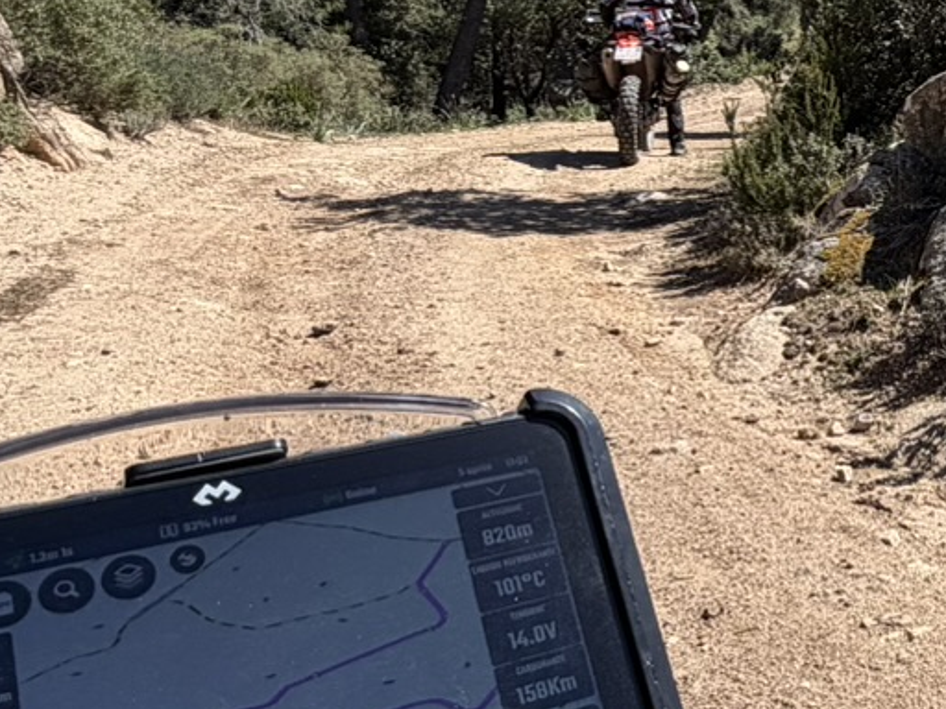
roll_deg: -1.9
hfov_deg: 29.5
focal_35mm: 56
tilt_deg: -3.7
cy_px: 144
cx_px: 1136
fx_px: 1530
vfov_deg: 25.7
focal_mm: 2.22
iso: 32
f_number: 2.2
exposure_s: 1/770
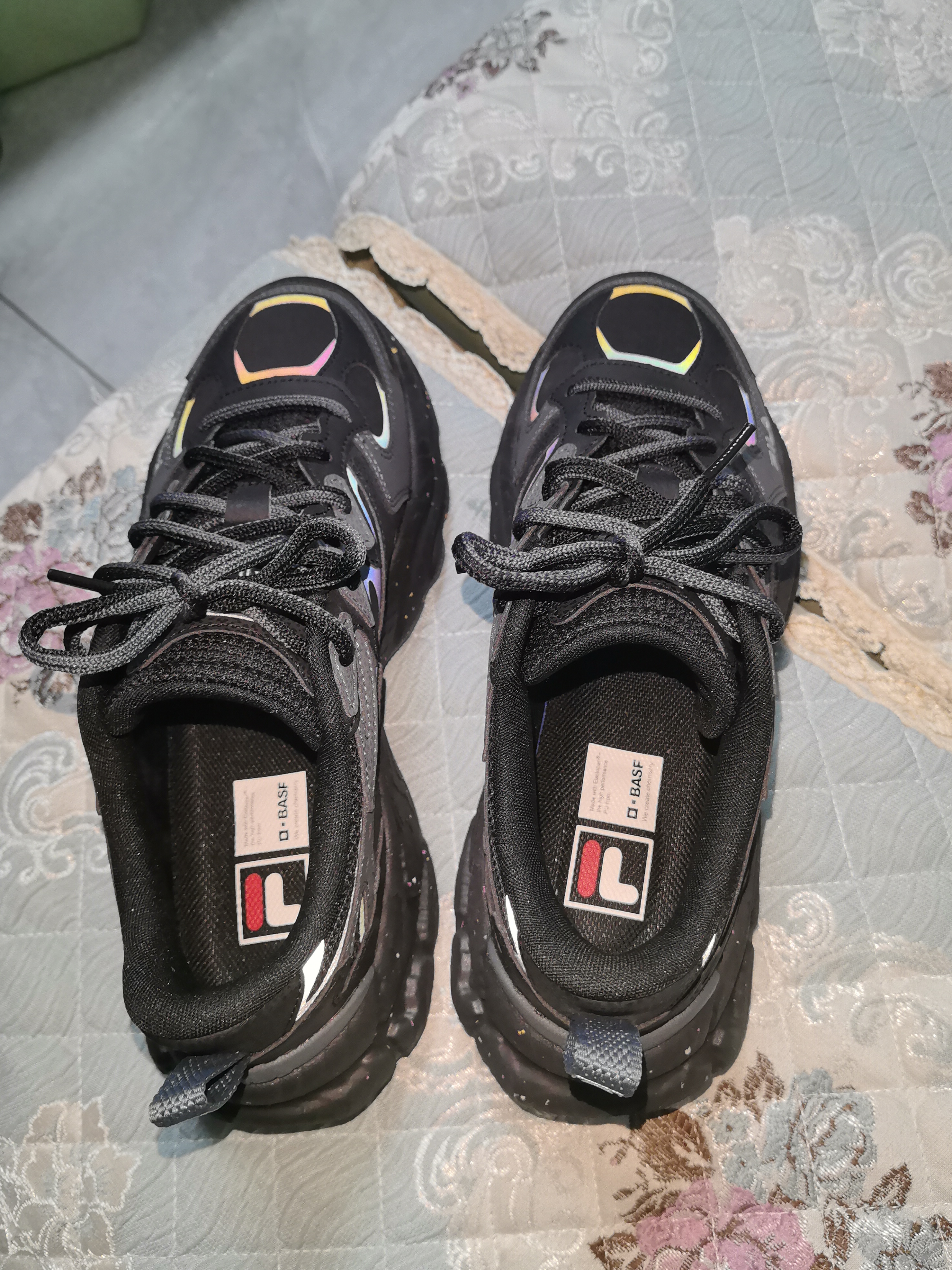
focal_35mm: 28
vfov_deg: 63.4
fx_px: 1027
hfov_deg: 49.7
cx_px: 484
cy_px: 622
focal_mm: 5.52
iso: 125
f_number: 1.9
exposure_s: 1/59.5
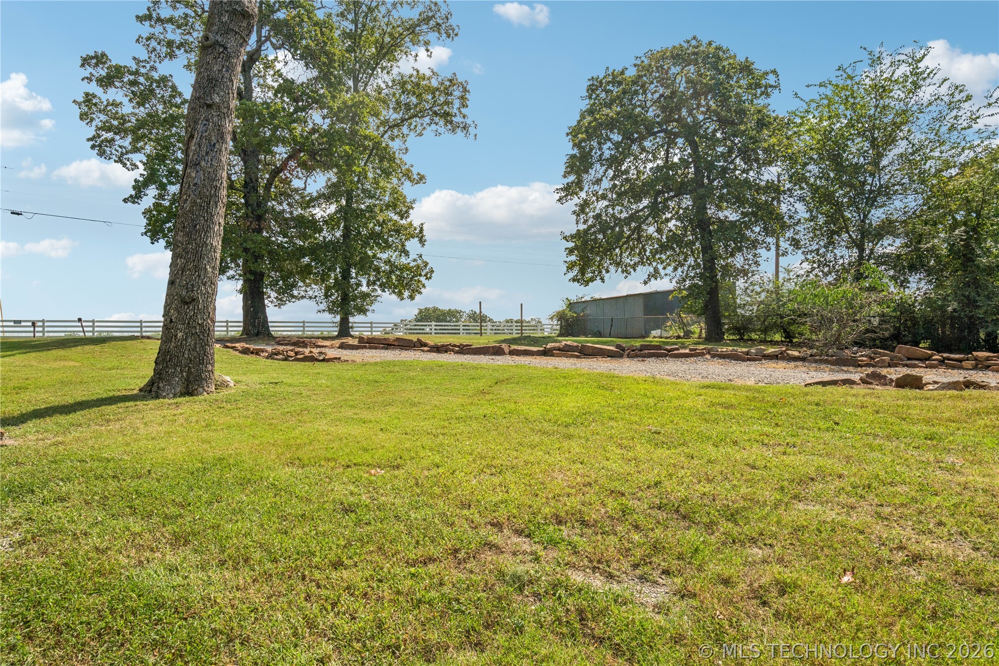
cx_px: 500
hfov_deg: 78.6
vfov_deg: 57.2
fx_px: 610
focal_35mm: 22
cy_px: 333
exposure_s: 1/1250
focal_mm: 22
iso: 800
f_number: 11
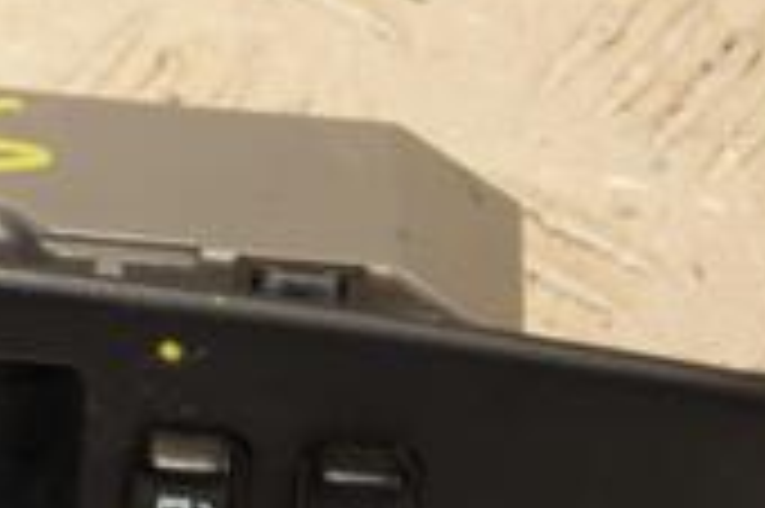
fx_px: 6517
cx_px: -342
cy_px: 405
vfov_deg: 4.5
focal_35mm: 307
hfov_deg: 6.6
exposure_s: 1/200
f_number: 7.1
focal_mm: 58
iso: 800
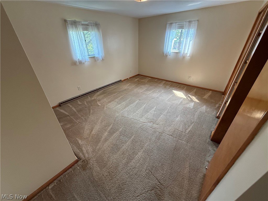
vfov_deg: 85.7
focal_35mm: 14
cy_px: 100
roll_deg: +0.5
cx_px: 134
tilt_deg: -31.0
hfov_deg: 102.1
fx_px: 108
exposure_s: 1/120
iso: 320
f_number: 2.2
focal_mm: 2.22
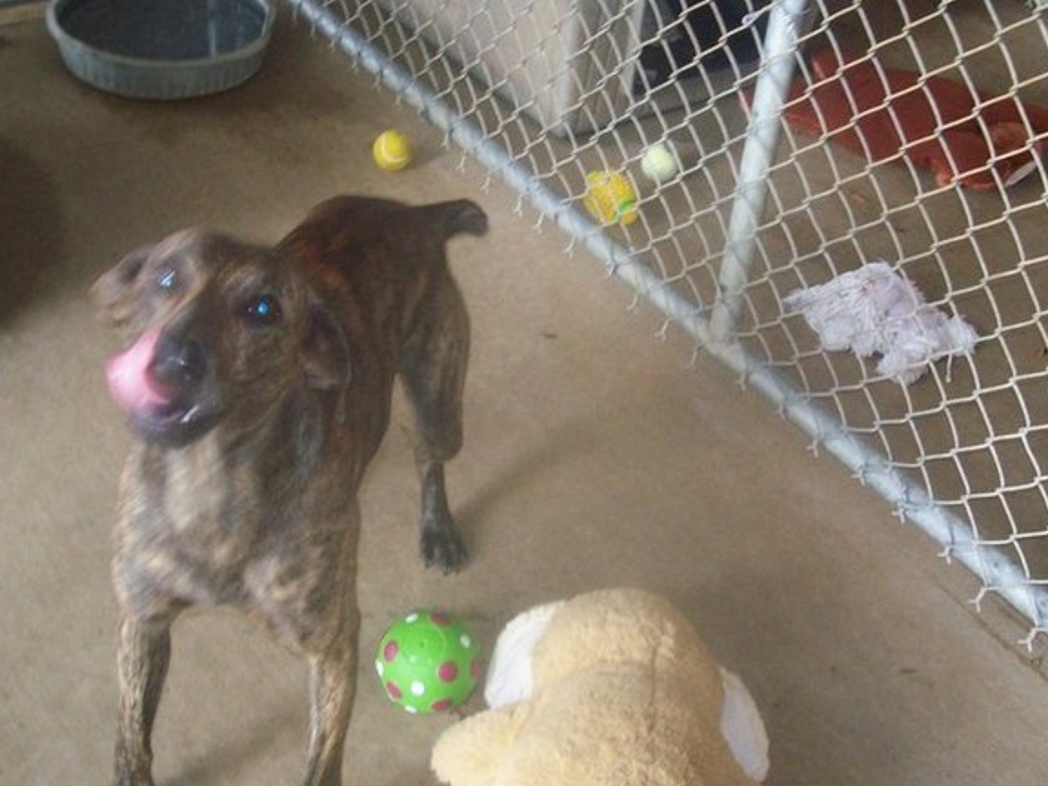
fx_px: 1453
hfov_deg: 39.6
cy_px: 370
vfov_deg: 30.3
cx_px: 606
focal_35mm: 48
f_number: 2.7
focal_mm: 6
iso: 200
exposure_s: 1/64
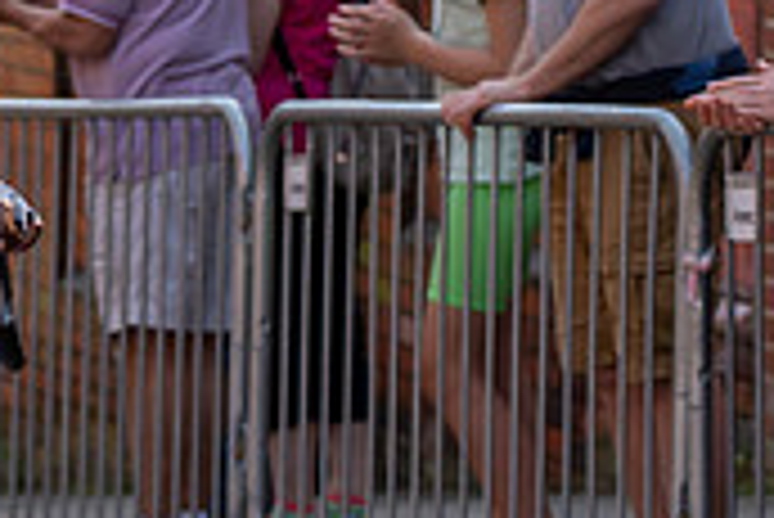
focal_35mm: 360
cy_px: 208
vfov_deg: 3.8
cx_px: -231
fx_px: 7746
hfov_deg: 5.7
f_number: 3.5
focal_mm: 72
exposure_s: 1/2500
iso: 160
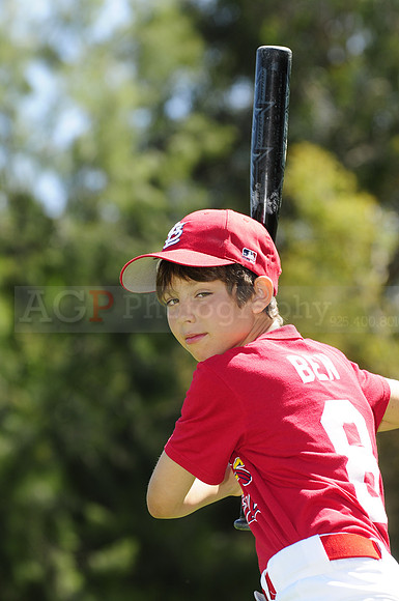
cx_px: 200
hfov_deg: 6.5
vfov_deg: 9.8
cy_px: 300
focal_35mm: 210
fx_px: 3501
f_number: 5.6
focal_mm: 140
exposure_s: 1/400
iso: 200
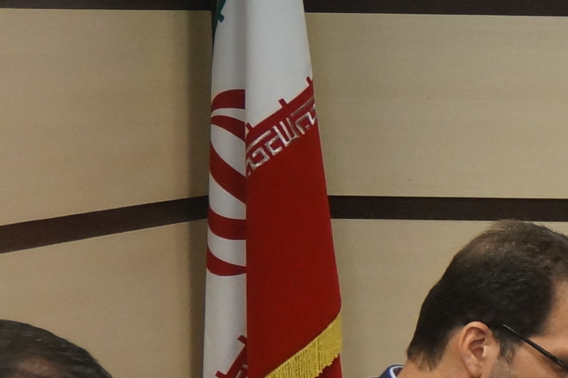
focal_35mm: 221
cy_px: 661
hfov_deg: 8.5
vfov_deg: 6.1
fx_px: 3484
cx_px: 1366
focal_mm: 30
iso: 640
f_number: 5
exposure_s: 1/60
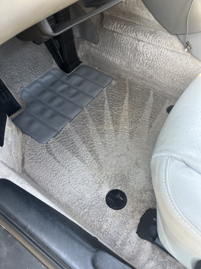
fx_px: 201
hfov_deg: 53.1
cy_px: 134
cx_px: 100
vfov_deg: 67.3
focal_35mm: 26
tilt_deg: -51.1
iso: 125
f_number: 1.6
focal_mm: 5.1
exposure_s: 1/110
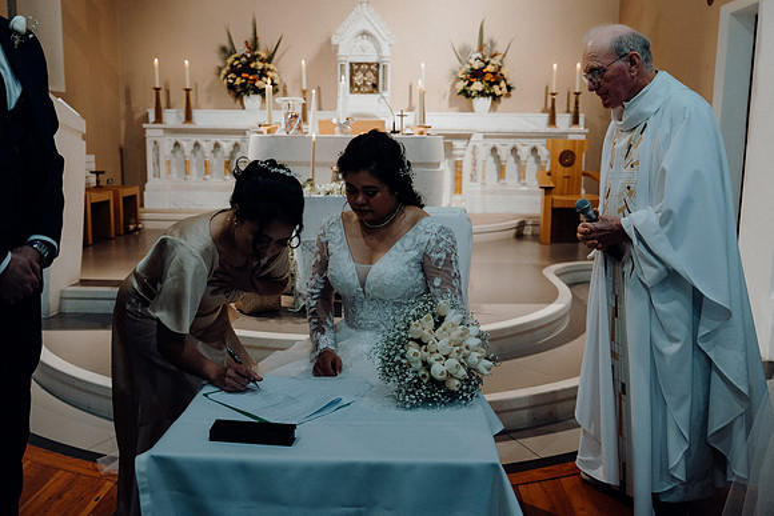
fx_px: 731
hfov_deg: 55.8
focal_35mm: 34
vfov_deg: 38.9
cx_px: 387
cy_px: 258
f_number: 3.5
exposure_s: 1/160
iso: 1250
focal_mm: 34
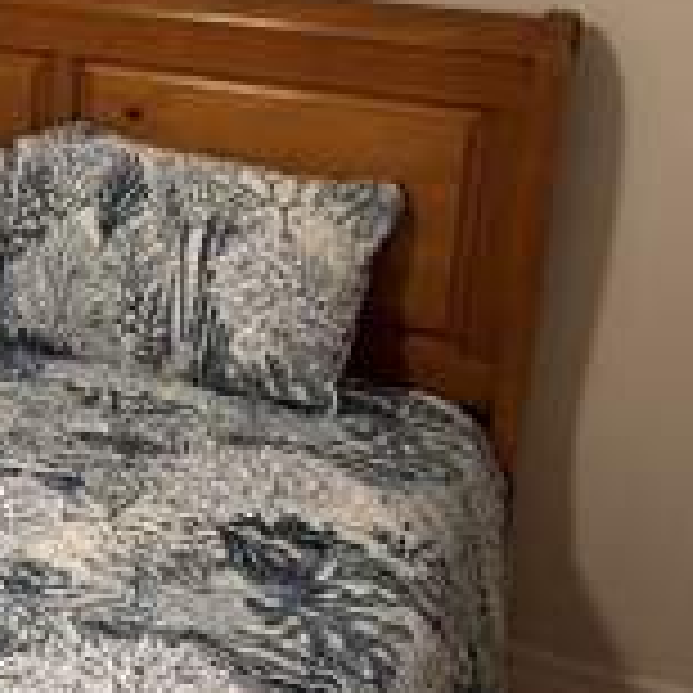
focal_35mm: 66
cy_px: 58
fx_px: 1495
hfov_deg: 23.2
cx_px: -202
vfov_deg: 25.2
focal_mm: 6.76
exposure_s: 1/60
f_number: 1.78
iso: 400
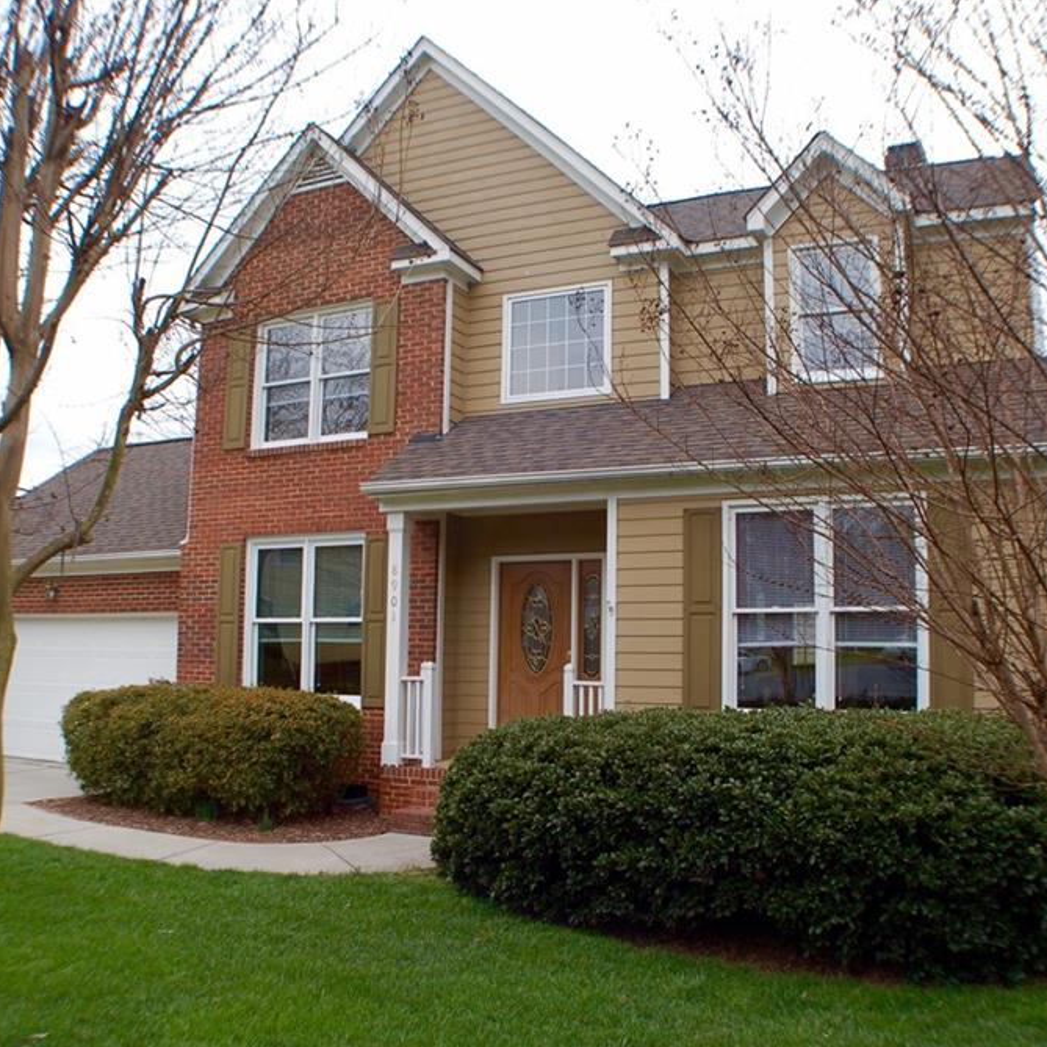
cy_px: 527
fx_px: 1335
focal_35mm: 39
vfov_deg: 42.8
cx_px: 546
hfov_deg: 42.8
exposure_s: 1/125
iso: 280
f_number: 5.6
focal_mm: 20
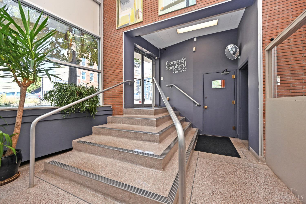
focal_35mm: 14
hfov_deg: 104.3
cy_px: 102
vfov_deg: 81.2
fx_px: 119
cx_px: 153
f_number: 5.6
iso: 200
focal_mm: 14
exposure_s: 1/125
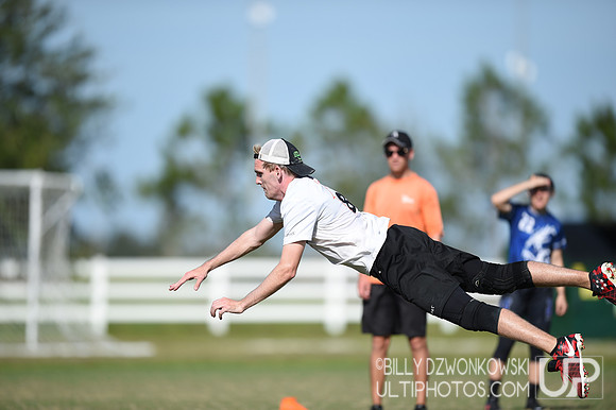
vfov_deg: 3.4
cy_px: 205
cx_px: 308
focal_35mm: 400
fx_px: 6840
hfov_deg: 5.2
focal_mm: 400
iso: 100
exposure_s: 1/2500
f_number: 2.8
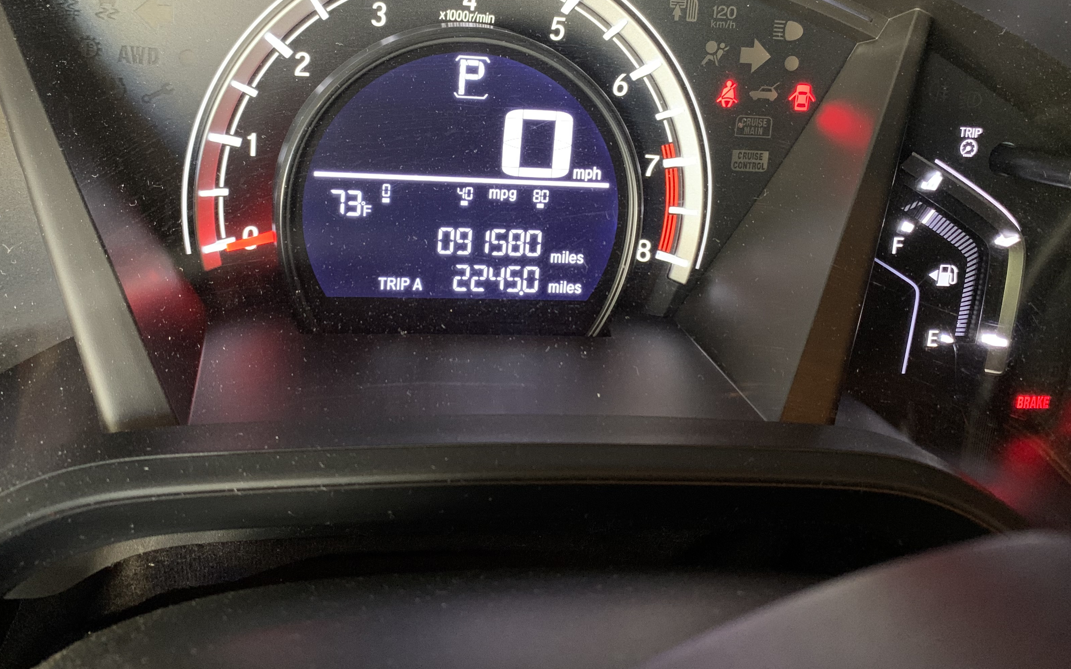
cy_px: 214
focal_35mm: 35
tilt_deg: -27.9
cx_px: 500
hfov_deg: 55.3
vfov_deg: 35.9
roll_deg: -7.0
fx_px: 1022
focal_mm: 4.25
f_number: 1.8
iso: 640
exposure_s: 1/30
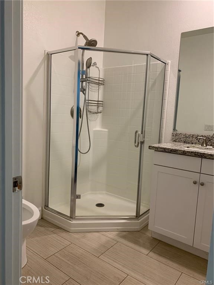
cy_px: 142
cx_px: 107
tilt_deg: -6.4
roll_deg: -2.1
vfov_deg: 67.3
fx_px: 214
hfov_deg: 53.1
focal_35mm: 26
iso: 160
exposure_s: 1/60
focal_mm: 4.25
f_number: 1.8
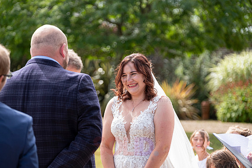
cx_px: 126
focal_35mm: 136
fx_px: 952
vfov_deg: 10.1
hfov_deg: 15.1
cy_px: 84
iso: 200
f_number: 3.2
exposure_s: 1/640
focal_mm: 90.6
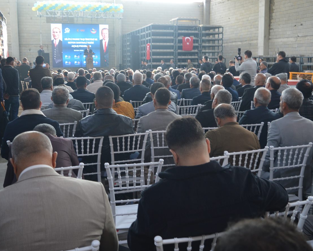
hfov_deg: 47.9
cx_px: 148
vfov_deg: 39.1
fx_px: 352
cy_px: 126
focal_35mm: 38
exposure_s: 1/50
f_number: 3.8
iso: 400
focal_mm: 22
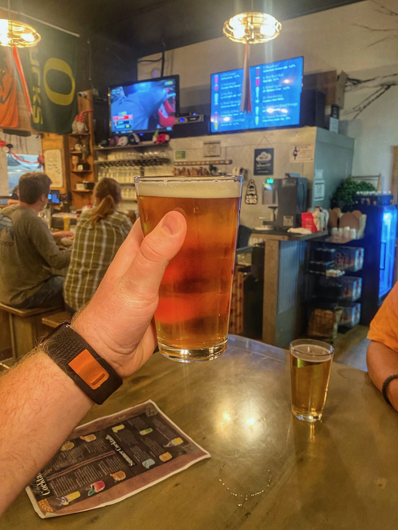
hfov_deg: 53.1
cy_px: 265
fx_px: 399
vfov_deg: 67.3
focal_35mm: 26
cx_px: 199
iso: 500
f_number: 1.8
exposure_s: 1/30
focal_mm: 4.25
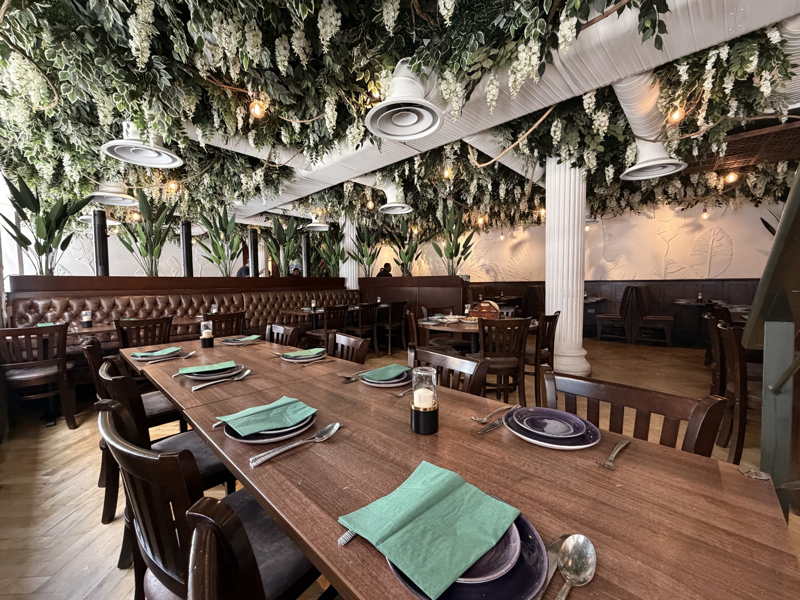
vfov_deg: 85.7
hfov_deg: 102.1
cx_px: 400
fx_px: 324
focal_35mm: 14
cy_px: 300
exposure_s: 1/50
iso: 500
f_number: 2.2
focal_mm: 2.22
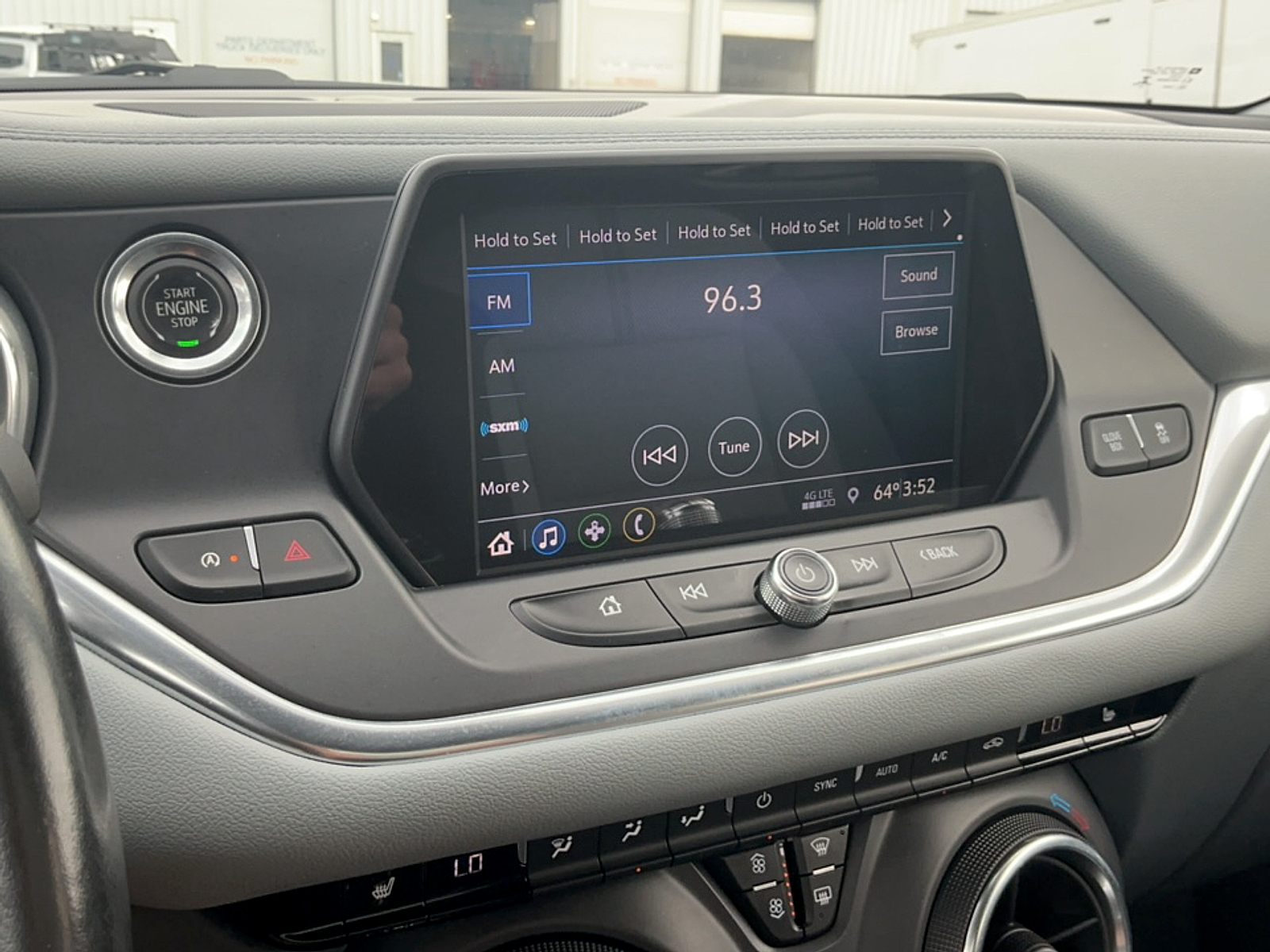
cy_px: 476
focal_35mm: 30
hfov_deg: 60.0
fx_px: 1101
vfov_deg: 46.8
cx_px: 635
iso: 25
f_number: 1.8
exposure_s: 1/120
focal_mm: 3
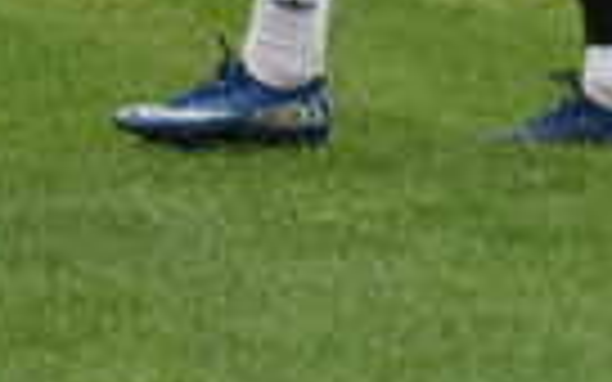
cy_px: -467
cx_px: -927
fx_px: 24285
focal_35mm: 1456
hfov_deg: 1.4
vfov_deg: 0.9
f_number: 10
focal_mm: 190
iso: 5000
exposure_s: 1/4000
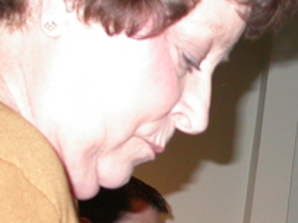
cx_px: 304
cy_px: 201
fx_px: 1024
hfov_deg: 16.2
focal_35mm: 119
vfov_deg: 12.4
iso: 200
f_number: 2.6
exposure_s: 1/60
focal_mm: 7.85
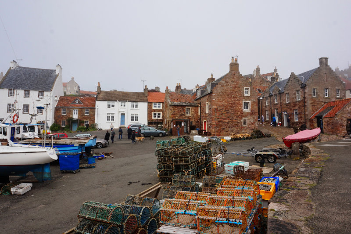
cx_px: 176
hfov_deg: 73.8
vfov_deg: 53.1
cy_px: 117
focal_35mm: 24
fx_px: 234
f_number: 14
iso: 100
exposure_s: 1/100
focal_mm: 16
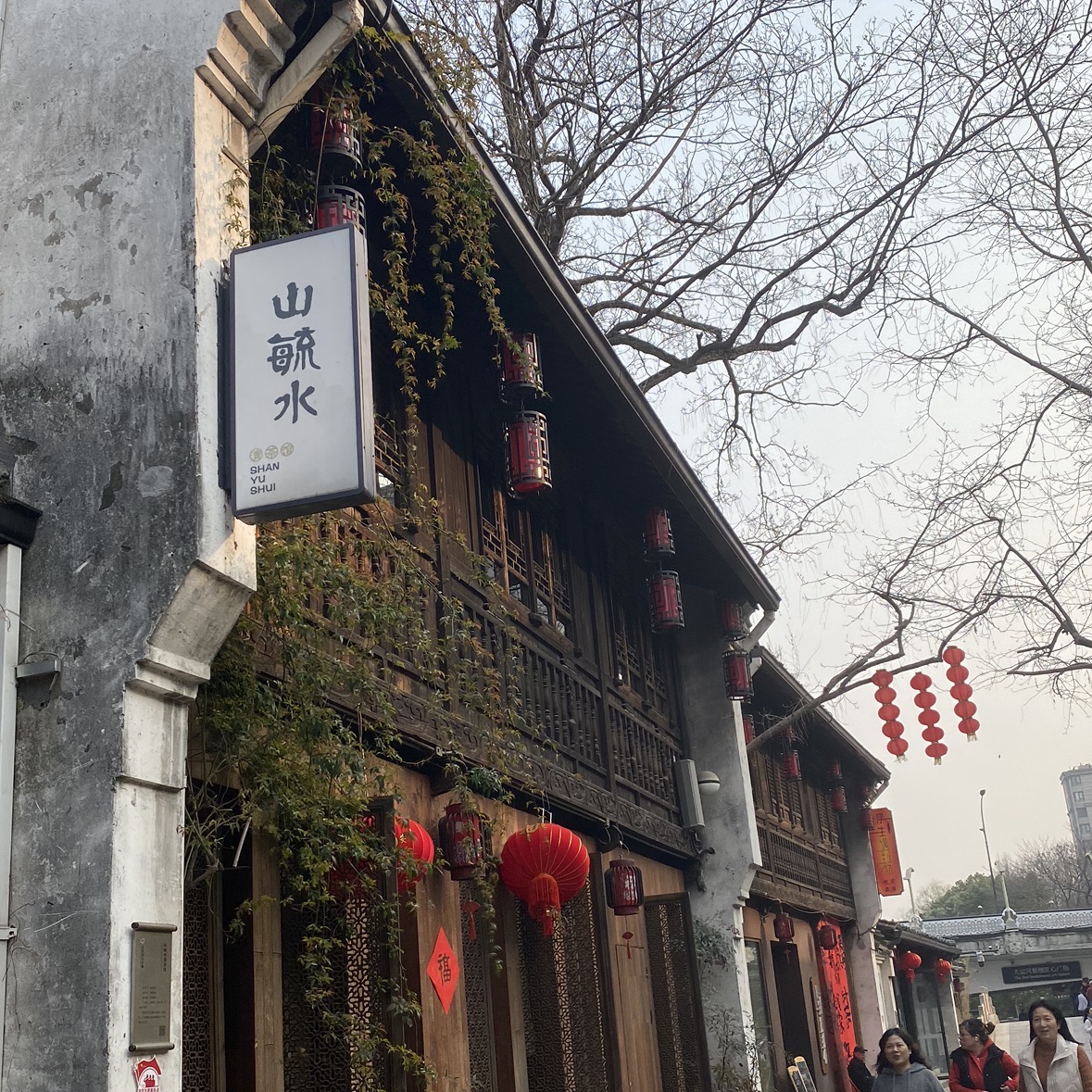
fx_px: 1392
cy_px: 615
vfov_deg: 42.8
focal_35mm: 39
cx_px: 548
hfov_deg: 42.8
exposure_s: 1/1838
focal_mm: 4.25
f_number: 1.8
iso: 32
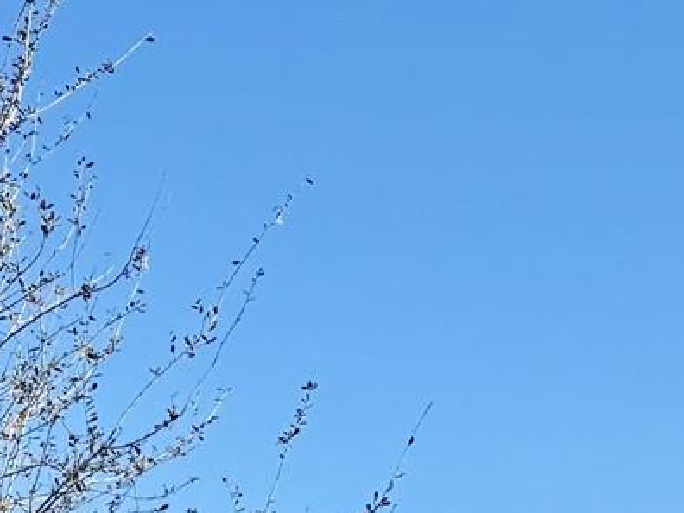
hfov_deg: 15.6
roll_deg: +1.4
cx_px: 2
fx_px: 2450
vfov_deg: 11.2
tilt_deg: +5.8
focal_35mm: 124
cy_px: 881
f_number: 1.78
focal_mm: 6.76
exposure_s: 1/1770
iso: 80
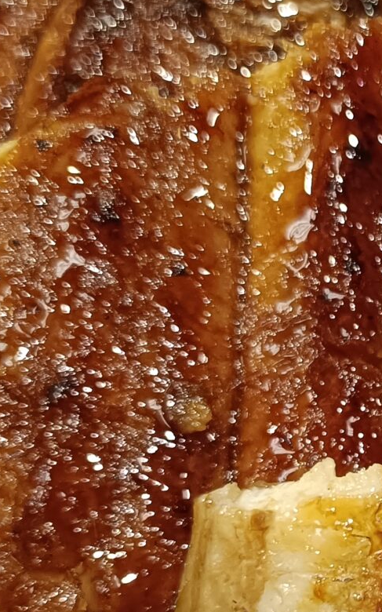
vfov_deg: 23.6
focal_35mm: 87
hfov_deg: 14.1
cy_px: 467
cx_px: 566
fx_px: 1450
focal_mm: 4.7
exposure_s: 1/50
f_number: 1.7
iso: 640
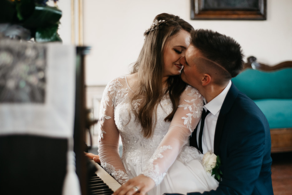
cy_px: 108
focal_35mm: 58
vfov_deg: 23.4
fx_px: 471
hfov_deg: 34.5
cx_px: 144
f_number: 1.8
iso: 640
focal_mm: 50
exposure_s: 1/200
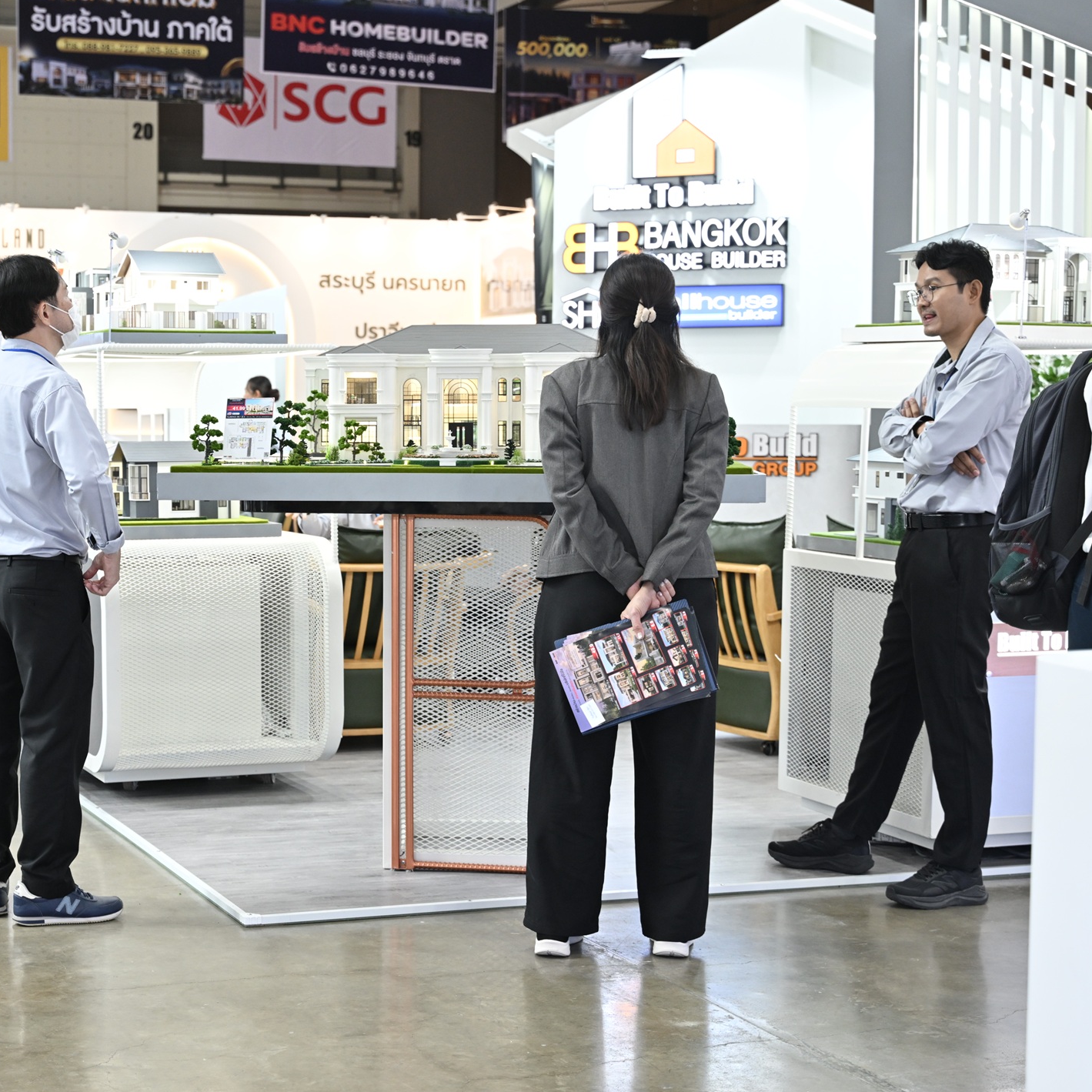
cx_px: 273
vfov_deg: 28.2
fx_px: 2177
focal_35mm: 61
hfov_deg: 27.8
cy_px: 540
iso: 1000
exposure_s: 1/125
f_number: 4
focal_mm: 47
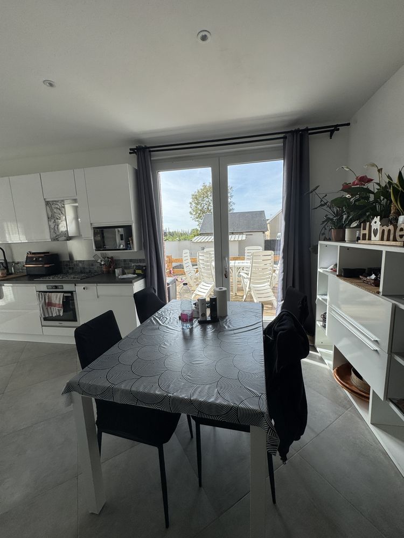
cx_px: 202
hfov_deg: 85.7
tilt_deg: -7.7
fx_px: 218
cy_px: 269
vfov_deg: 102.1
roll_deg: +3.0
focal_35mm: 14
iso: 40
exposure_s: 1/600
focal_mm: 2.22
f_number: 2.2
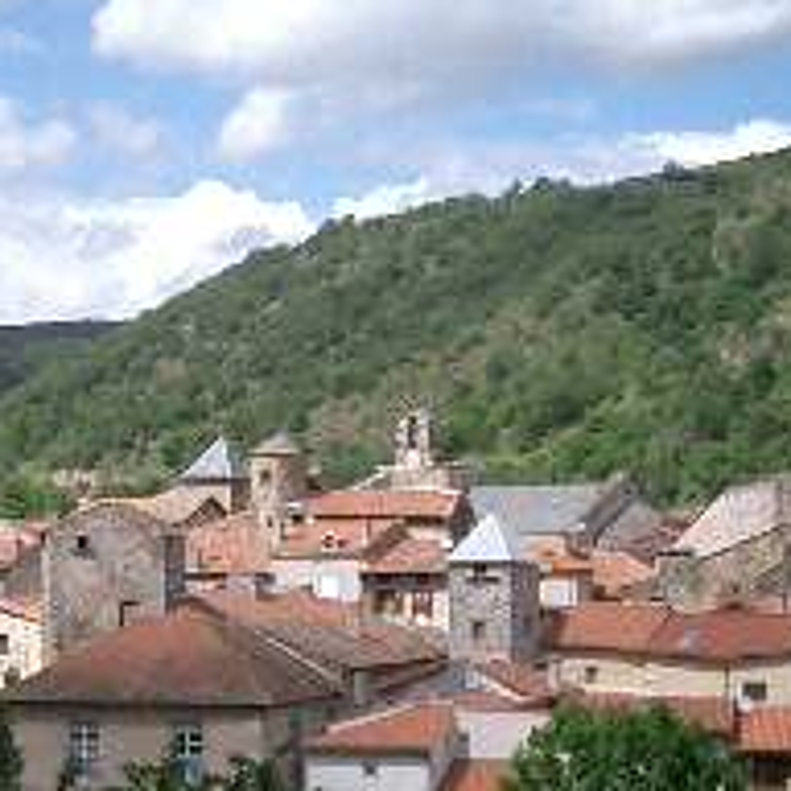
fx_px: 2663
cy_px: 428
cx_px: 222
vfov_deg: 16.9
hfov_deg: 16.8
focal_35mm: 103
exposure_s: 1/1000
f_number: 4.2
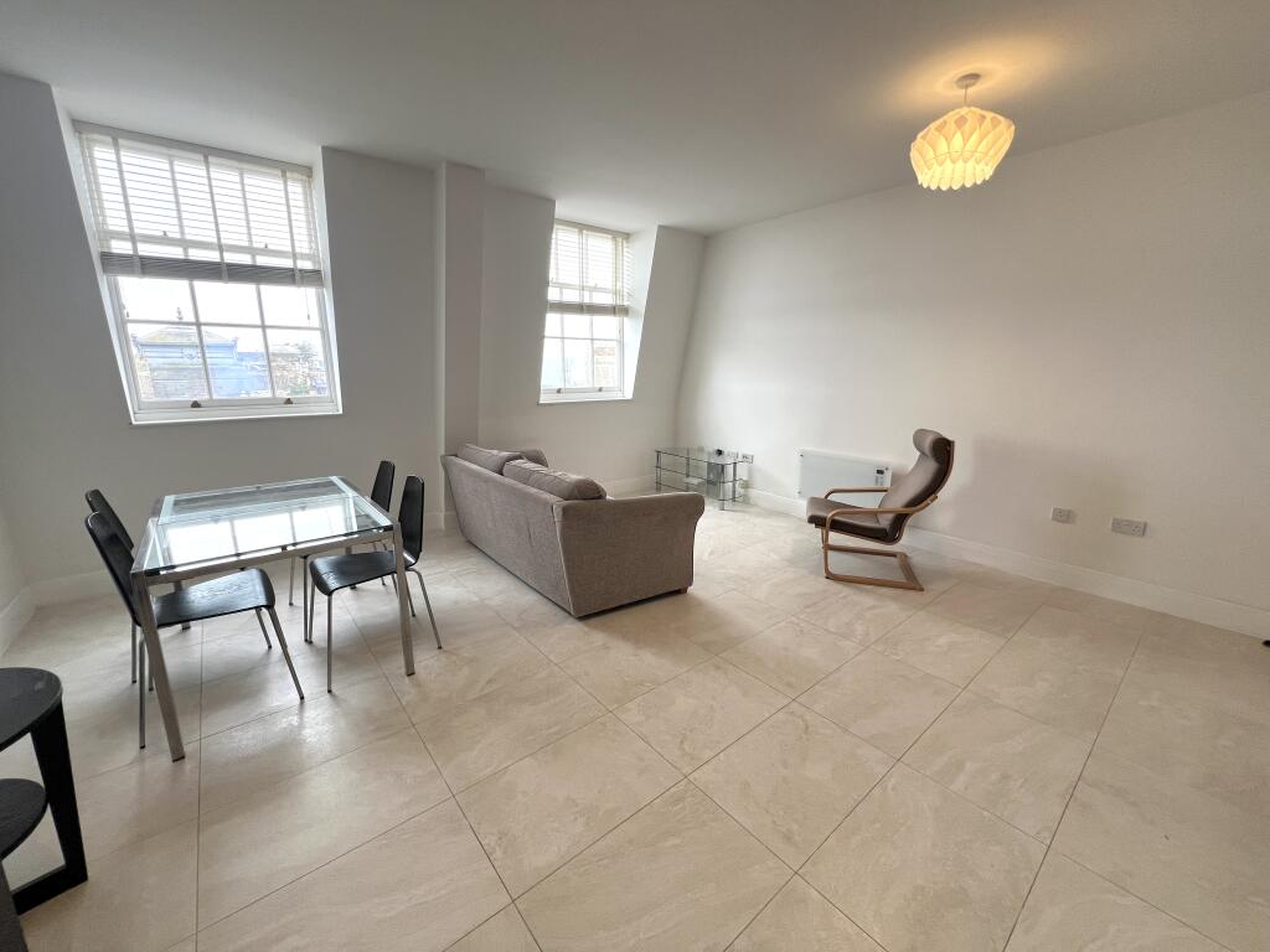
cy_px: 476
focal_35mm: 13
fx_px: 477
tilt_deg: -11.9
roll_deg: +0.4
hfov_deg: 106.2
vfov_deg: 89.9
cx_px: 635
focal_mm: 1.57
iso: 80
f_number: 1.8
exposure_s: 1/99
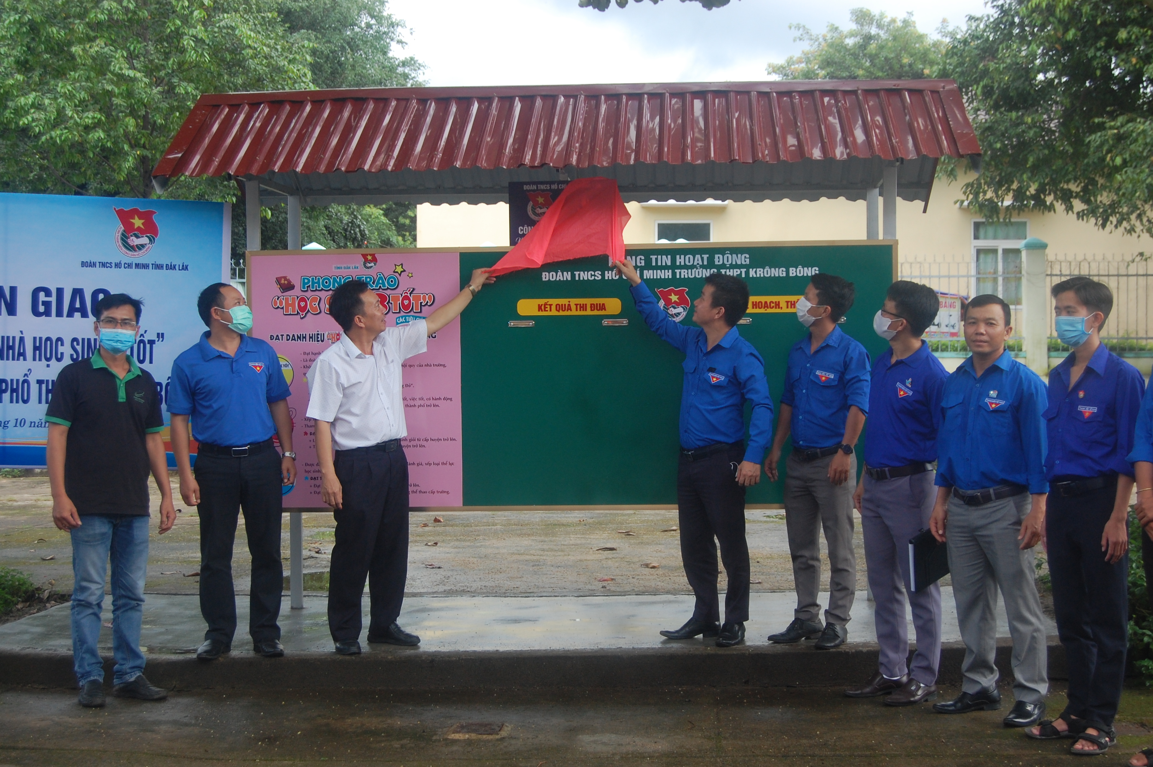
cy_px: 384
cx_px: 576
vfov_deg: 26.4
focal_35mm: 51
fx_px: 1632
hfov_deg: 38.9
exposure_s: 1/125
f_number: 5.6
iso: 400
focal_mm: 34
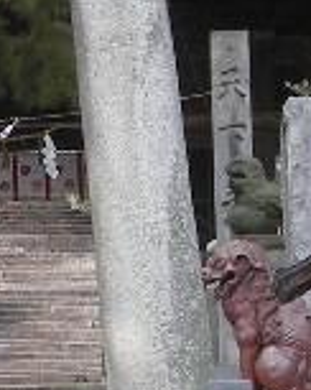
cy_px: 138
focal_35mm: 229
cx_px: -153
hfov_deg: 6.7
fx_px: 2640
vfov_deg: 8.4
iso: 50
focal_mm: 5.7
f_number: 2.8
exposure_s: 1/308
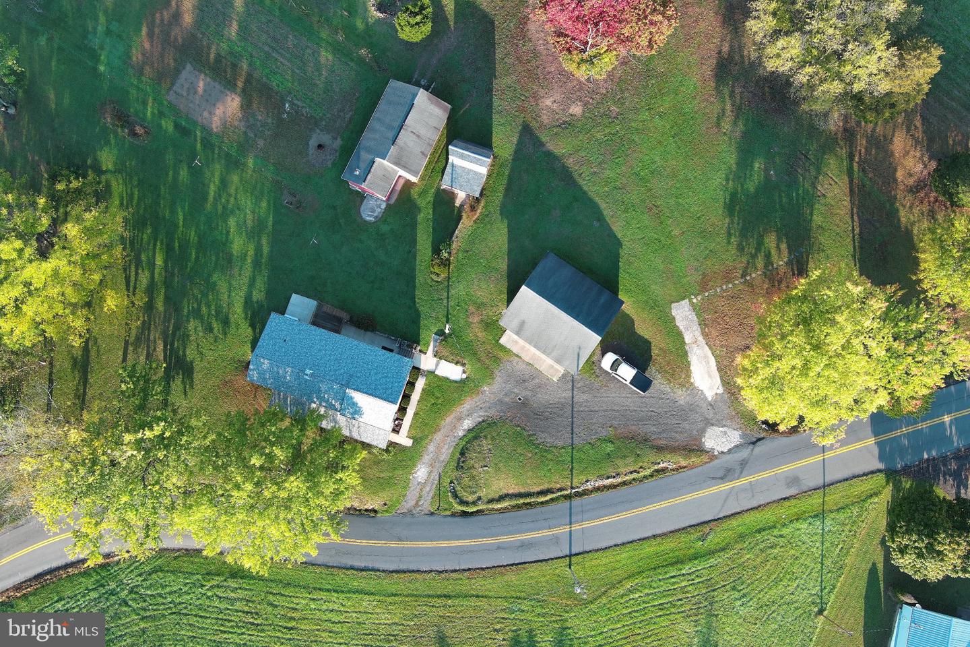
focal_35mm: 29
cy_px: 324
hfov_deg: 63.7
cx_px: 485
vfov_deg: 45.0
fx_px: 781
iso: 100
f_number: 2.8
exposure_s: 1/124
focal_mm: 10.57
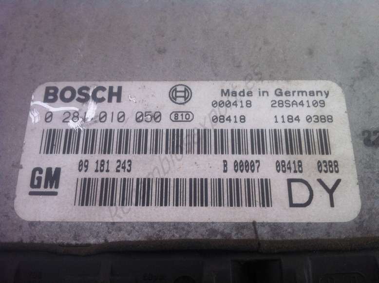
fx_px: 383
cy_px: 142
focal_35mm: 35
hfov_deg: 52.7
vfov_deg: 40.6
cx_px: 190
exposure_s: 1/40
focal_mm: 3.85
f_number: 2.8
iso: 100
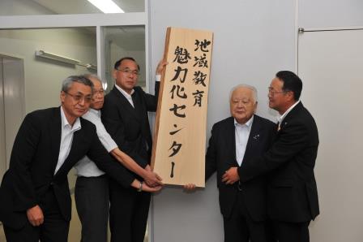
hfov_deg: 50.7
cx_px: 182
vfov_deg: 35.0
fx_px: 383
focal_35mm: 38
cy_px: 121
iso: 200
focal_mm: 38
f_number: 5
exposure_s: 1/60
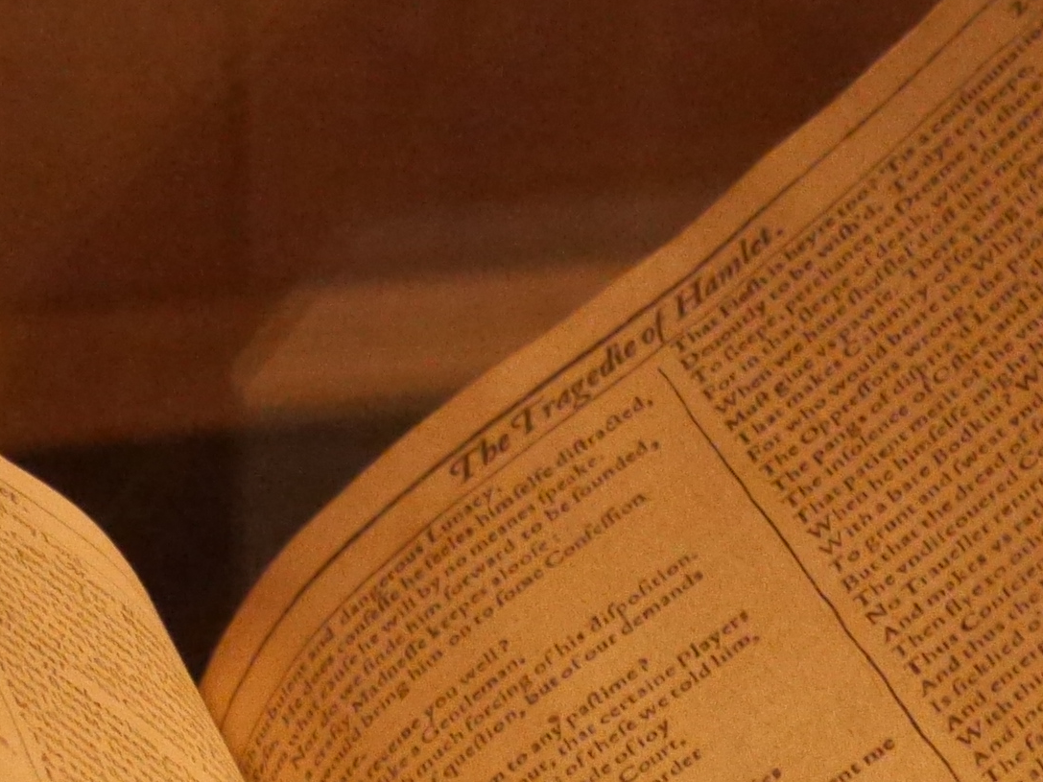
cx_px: 719
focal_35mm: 178
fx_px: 5363
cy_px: 1237
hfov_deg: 11.1
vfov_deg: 8.1
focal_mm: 21
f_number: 4
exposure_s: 1/20
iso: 3200
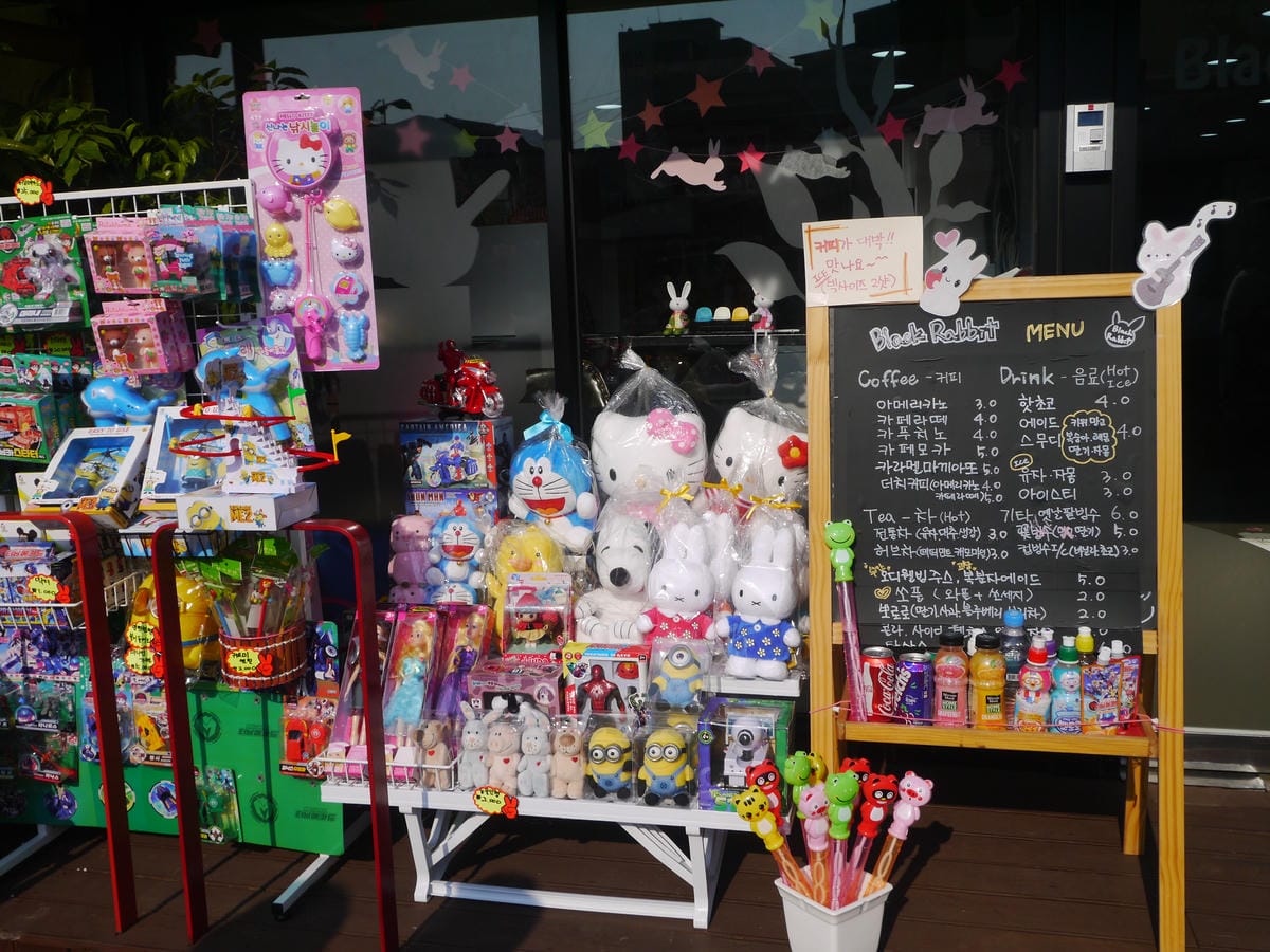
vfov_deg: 44.2
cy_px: 476
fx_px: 1174
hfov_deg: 56.8
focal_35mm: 32
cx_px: 635
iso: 160
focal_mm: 16
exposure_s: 1/500
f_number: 10
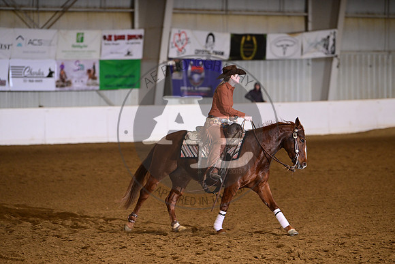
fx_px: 2195
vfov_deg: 6.9
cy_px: 132
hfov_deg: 10.3
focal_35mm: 200
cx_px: 198
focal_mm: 200
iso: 2000
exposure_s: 1/200
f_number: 4
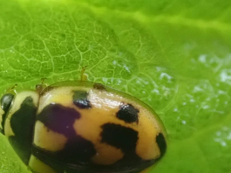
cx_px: 63
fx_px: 901
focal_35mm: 135
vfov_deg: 11.0
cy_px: 118
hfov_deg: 14.6
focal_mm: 15.66
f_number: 6.3
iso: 1600
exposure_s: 1/80
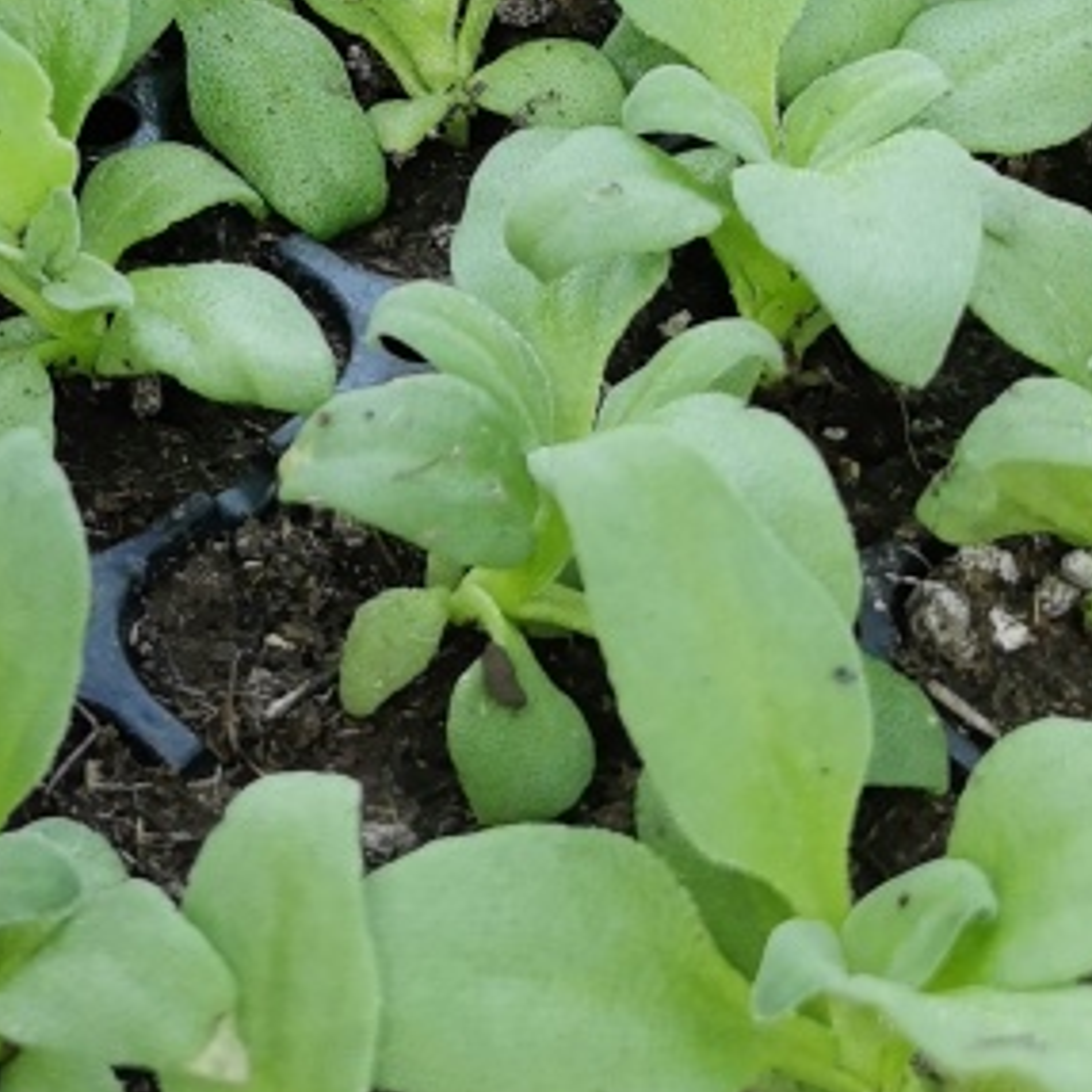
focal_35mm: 89
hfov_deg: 18.9
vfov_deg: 18.2
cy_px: -342
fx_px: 3176
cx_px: -23
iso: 50
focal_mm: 5.75
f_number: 2
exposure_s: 1/100
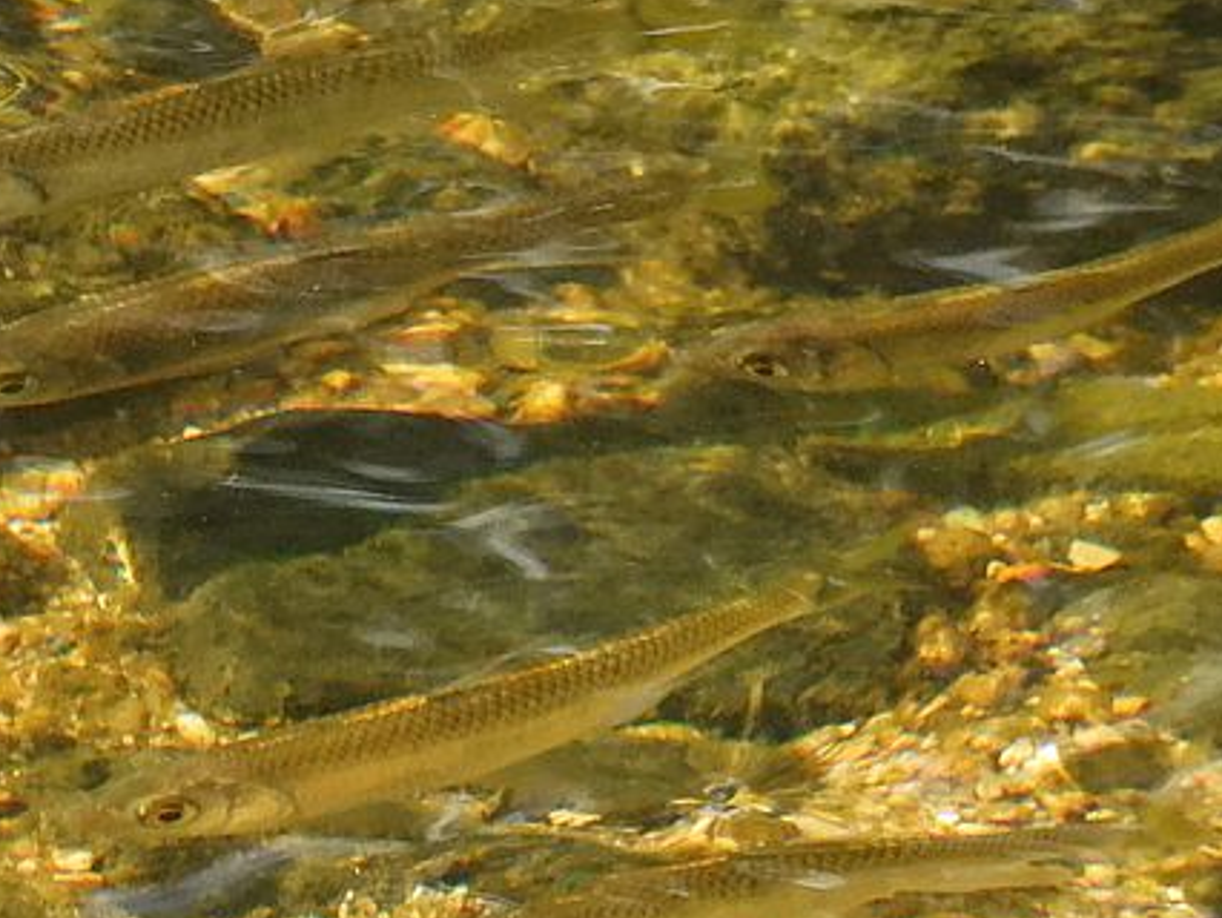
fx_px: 66298
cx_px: 184
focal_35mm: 1877
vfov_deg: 0.8
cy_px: 387
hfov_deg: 1.1
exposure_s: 1/1600
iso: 1600
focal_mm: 178
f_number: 5.6
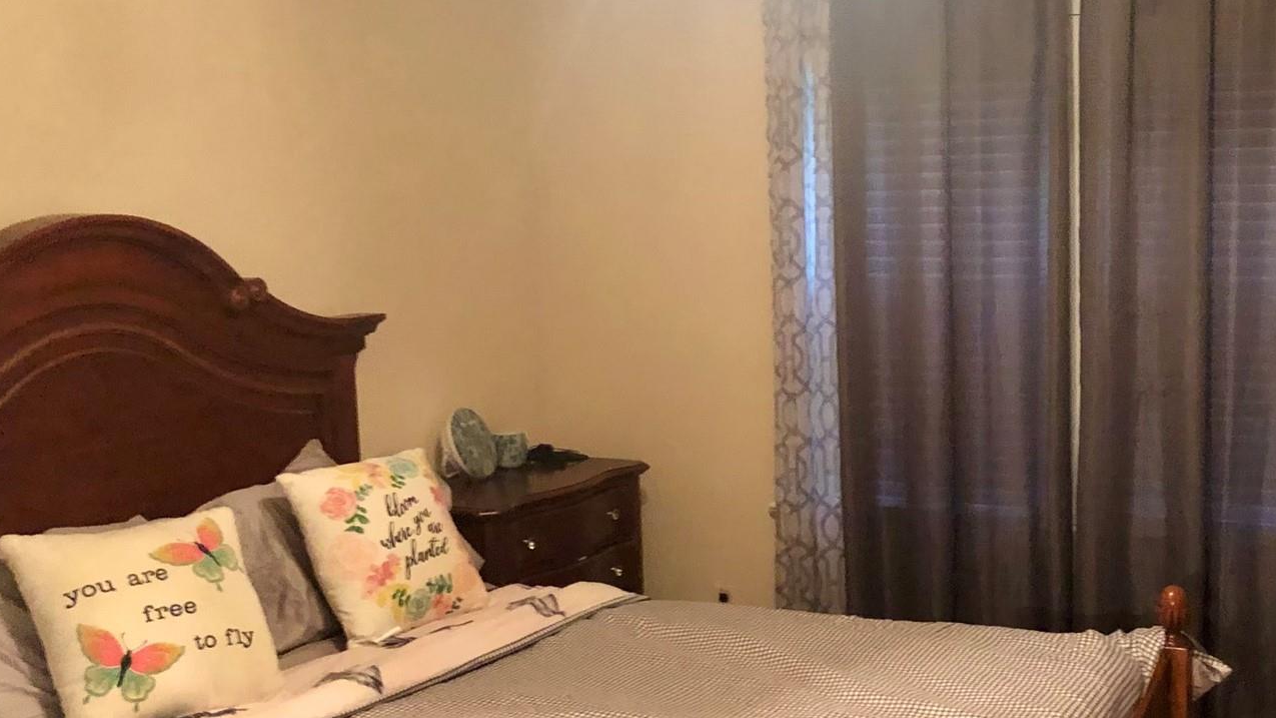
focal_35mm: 49
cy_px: 463
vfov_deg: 24.3
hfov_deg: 41.5
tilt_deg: -12.9
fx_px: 1658
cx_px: 869
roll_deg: +0.6
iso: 100
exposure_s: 1/4
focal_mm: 3.99
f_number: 1.8
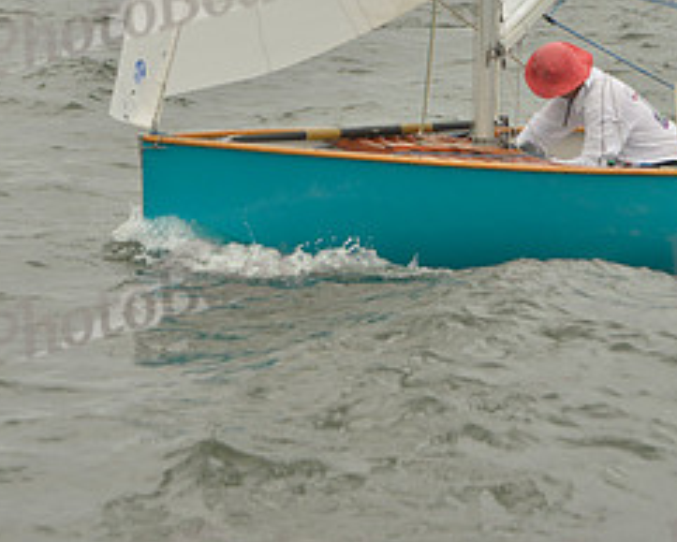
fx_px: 3167
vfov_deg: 9.8
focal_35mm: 158
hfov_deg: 12.2
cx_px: 522
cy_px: 111
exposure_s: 1/1250
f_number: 6.3
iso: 200
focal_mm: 70
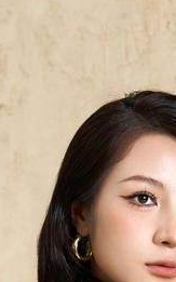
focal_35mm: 227
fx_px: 1743
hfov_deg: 5.8
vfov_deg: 8.6
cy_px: 606
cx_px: 151
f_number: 4
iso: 200
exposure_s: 1/160
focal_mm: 30
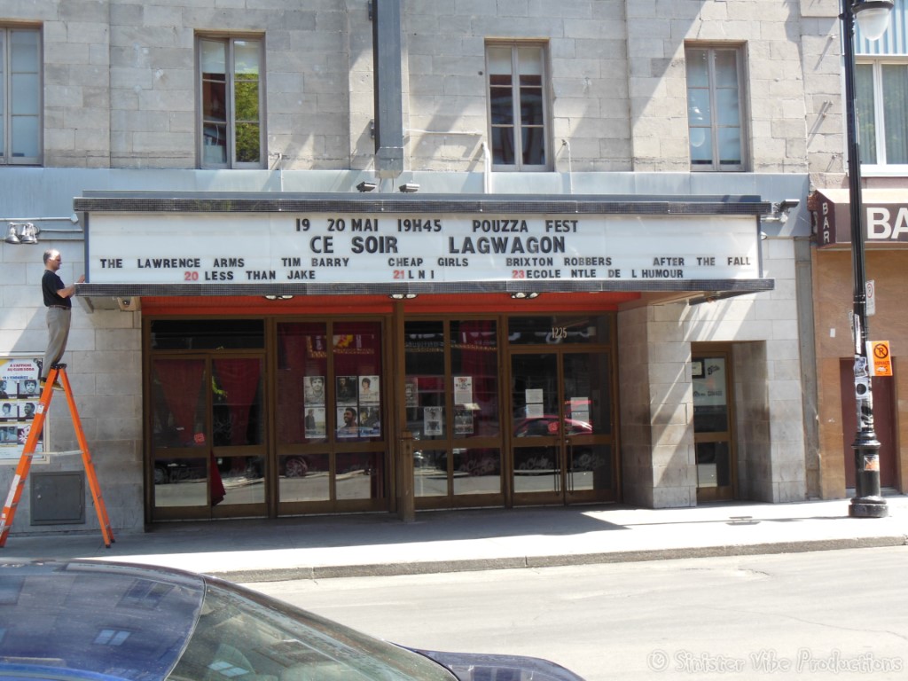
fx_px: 1312
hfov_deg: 38.2
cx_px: 454
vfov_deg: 29.1
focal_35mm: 50
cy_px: 340
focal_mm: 8.9
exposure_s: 1/160
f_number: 4
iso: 125
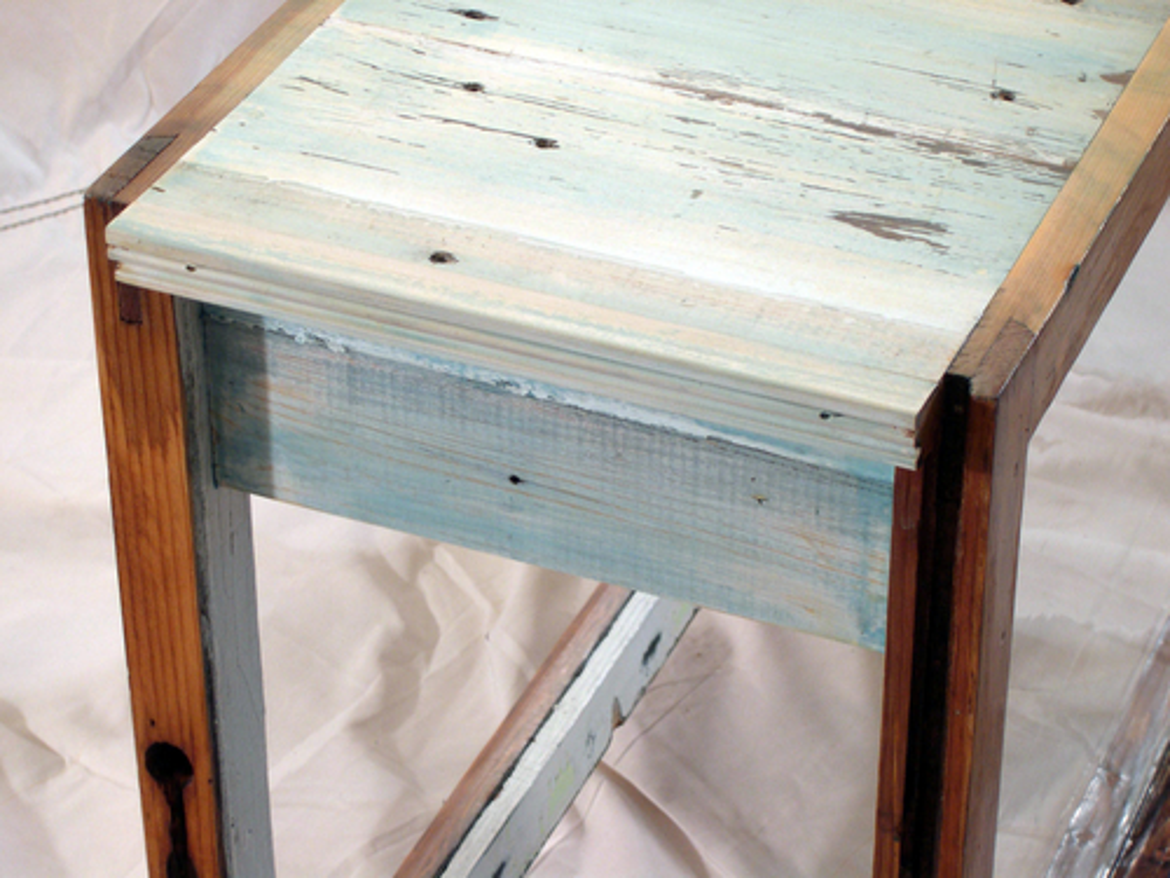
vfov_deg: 13.0
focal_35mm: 114
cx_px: 585
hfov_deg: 17.3
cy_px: 439
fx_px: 3853
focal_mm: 24
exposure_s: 1/4.7
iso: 108
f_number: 4.9
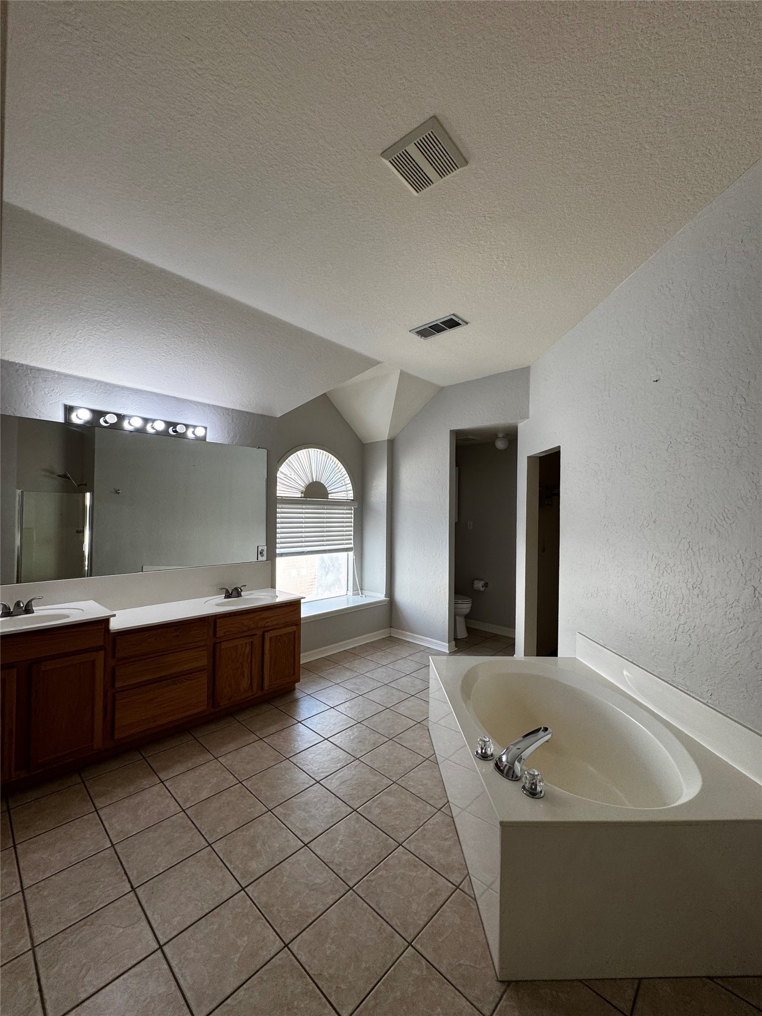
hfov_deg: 85.7
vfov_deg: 102.1
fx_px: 411
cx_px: 381
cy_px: 508
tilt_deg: +1.2
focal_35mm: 14
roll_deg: -0.5
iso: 100
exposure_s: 1/120
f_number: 2.2
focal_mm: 2.22
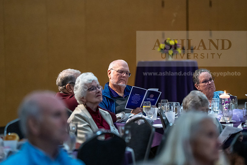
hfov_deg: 8.2
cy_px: 83
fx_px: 1715
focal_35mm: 250
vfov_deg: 5.5
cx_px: 122
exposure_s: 1/400
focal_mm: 200
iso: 5000
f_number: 2.8
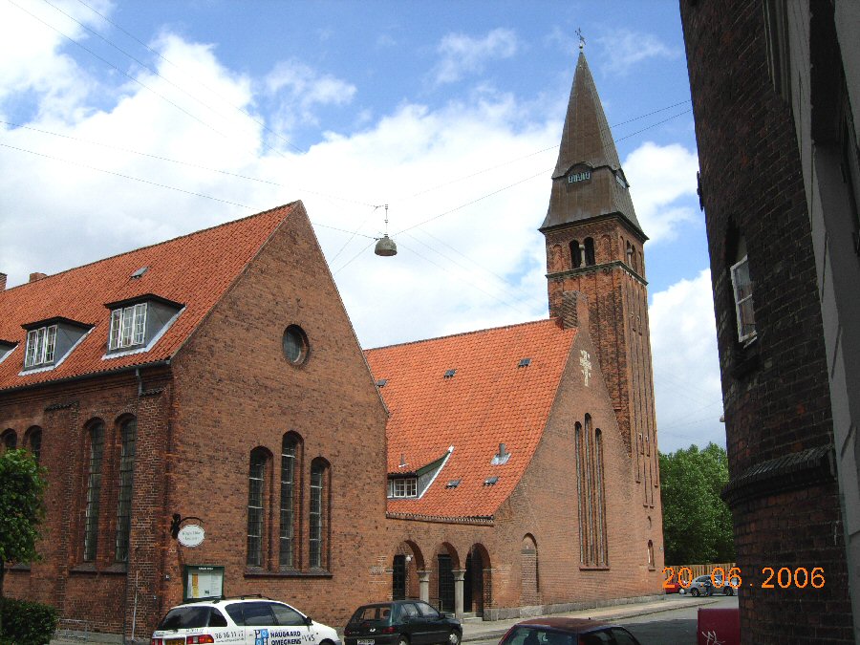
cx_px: 430
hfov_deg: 51.4
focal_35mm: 36
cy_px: 322
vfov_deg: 39.7
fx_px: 894
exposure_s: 1/362
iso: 50
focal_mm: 7.5
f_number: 6.8
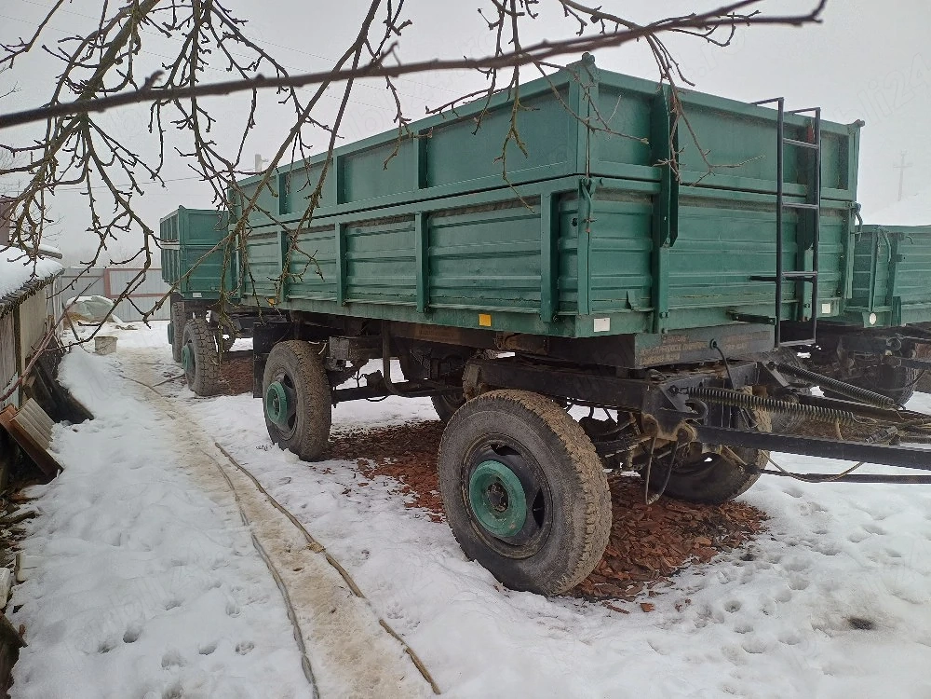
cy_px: 350
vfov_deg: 54.9
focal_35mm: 25
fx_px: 672
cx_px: 466
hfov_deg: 69.4
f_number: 1.8
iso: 50
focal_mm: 4.65
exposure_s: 1/270
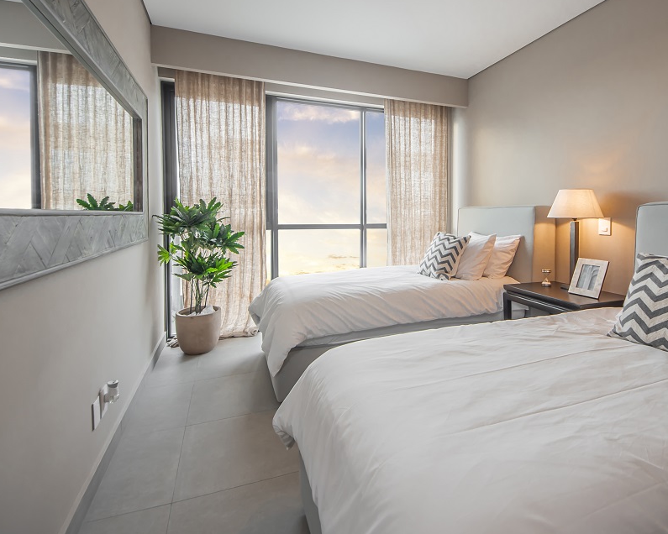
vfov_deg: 75.7
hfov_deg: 89.3
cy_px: 203
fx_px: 336
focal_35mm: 17
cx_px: 372
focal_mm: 8
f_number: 7.1
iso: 100
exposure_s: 1/6
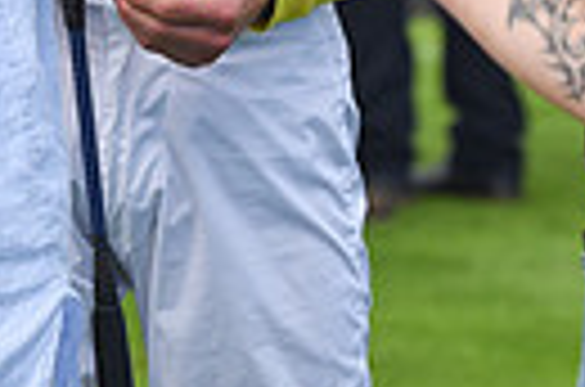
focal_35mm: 649
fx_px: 10521
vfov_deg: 2.1
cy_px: -443
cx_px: 112
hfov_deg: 3.2
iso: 500
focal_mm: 145
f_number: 5.6
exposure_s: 1/2000
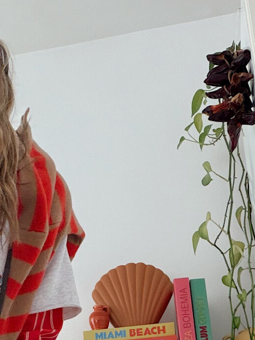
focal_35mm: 84
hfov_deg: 16.9
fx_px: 826
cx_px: -33
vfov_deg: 22.5
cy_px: 334
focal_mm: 2.71
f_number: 1.9
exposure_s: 1/92
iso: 80
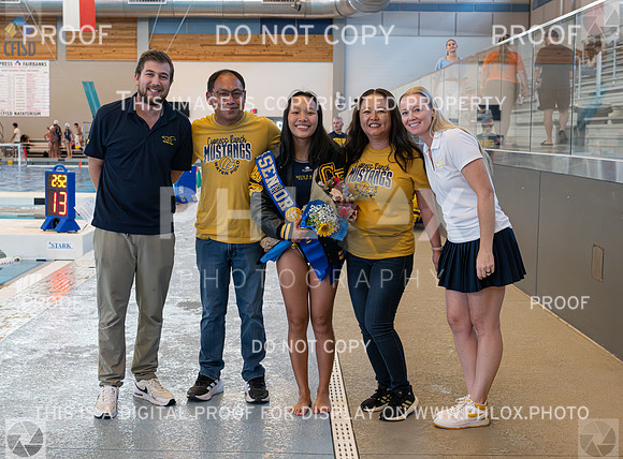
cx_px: 286
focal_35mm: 52
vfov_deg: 27.6
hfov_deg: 36.8
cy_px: 206
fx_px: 936
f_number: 5
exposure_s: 1/160
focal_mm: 42
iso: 5600
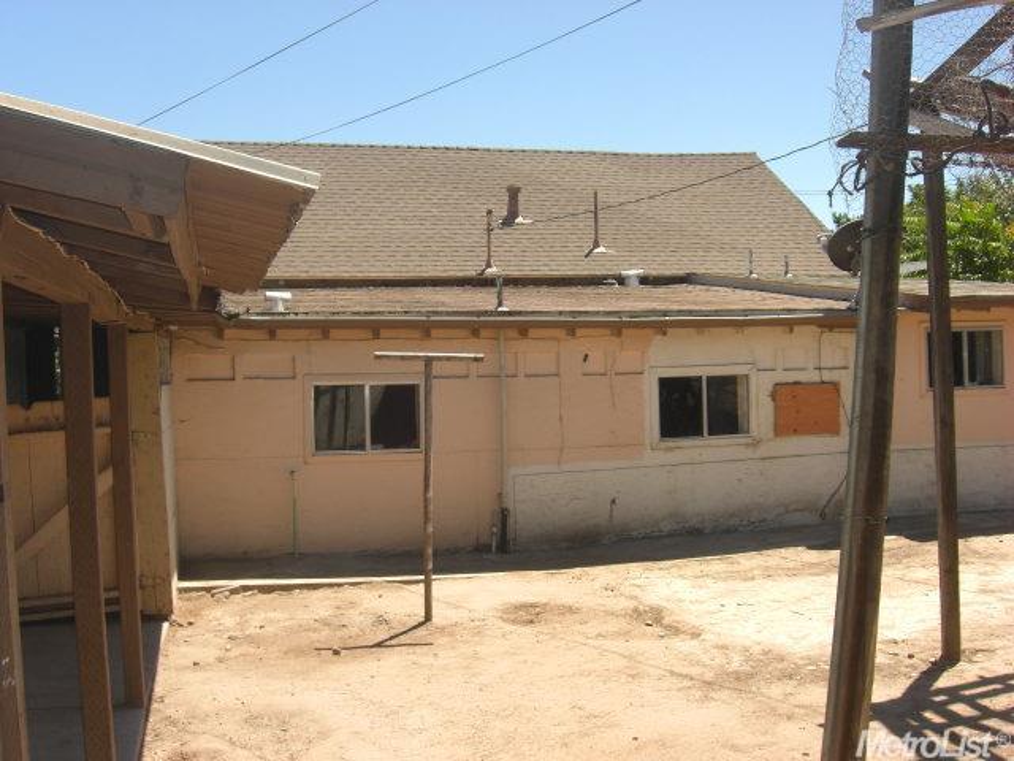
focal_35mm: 38
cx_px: 507
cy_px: 380
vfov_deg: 37.7
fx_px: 1113
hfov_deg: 49.0
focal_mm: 7.9
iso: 80
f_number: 4
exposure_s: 1/500
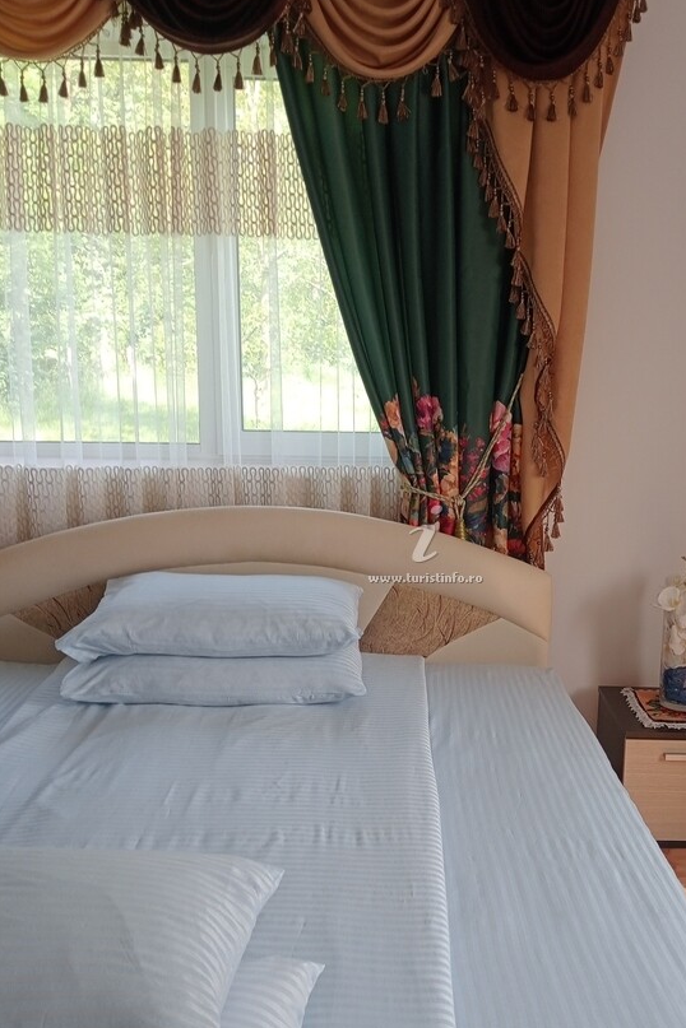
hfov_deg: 35.6
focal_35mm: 37
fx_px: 1058
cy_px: 564
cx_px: 447
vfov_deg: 51.8
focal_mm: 4.04
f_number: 1.8
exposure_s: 1/50
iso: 148
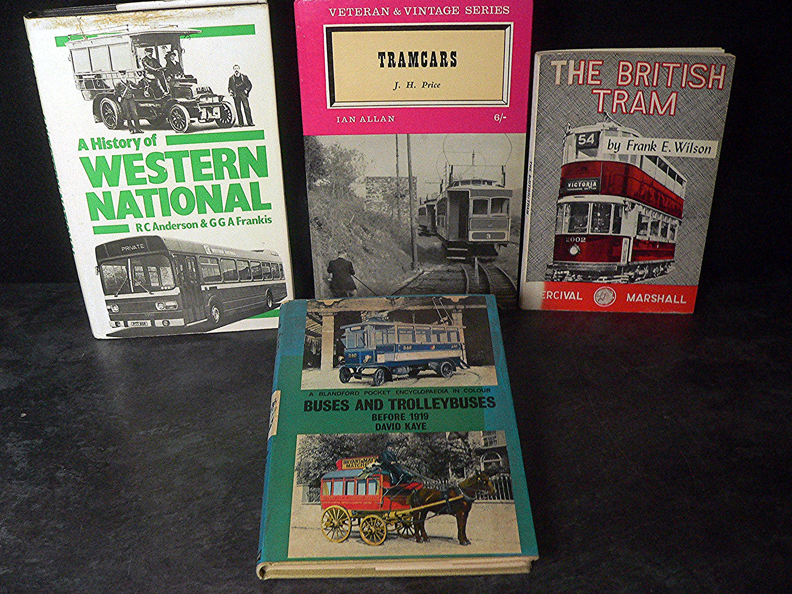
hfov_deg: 51.4
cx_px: 396
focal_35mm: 36
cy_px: 297
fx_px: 824
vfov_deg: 39.7
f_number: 2.8
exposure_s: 1/20
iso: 400
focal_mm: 6
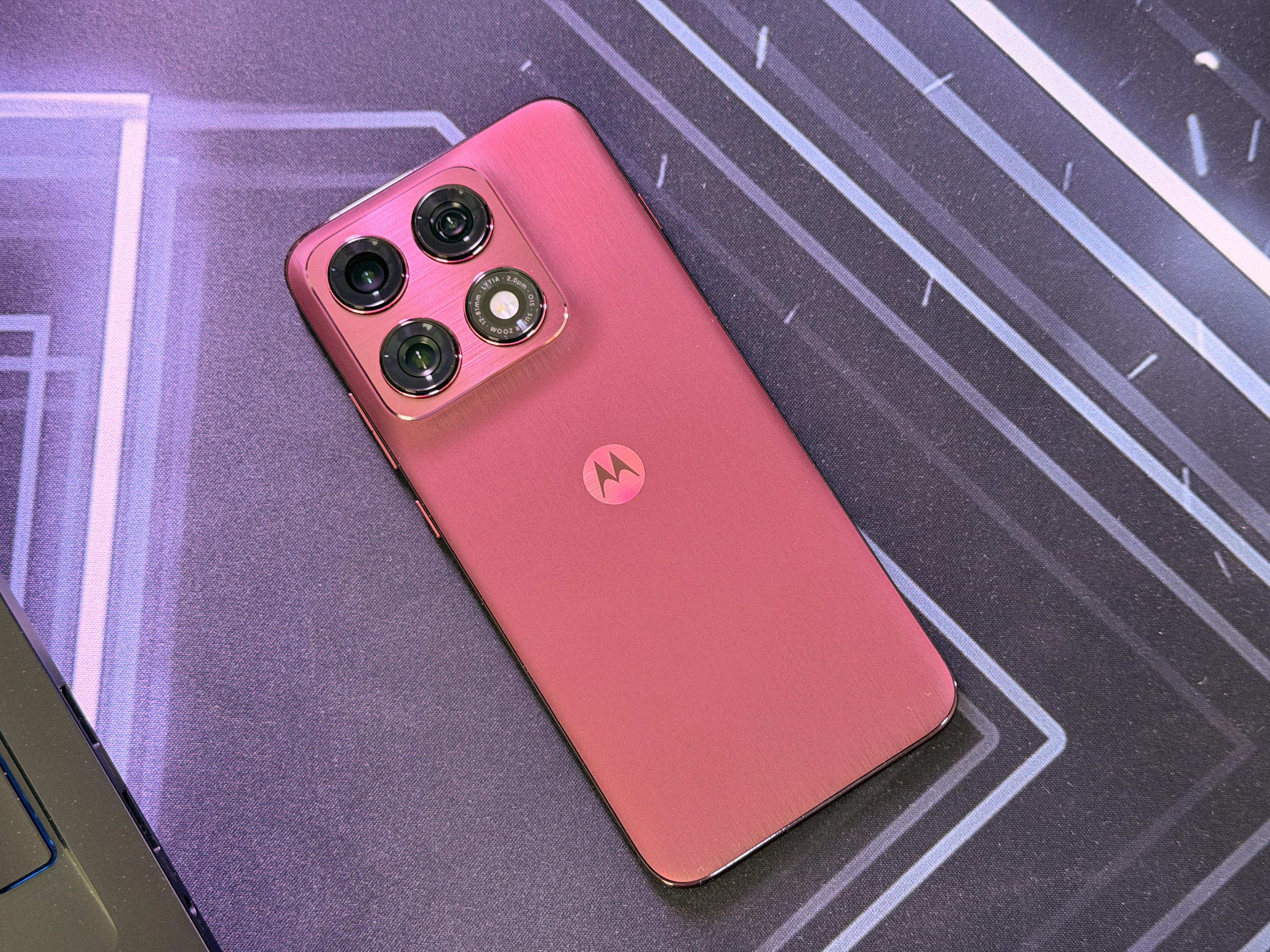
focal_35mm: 48
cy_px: 476
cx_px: 635
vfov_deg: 30.3
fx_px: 1761
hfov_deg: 39.7
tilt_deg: -79.1
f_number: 1.78
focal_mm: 6.76
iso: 320
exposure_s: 1/39
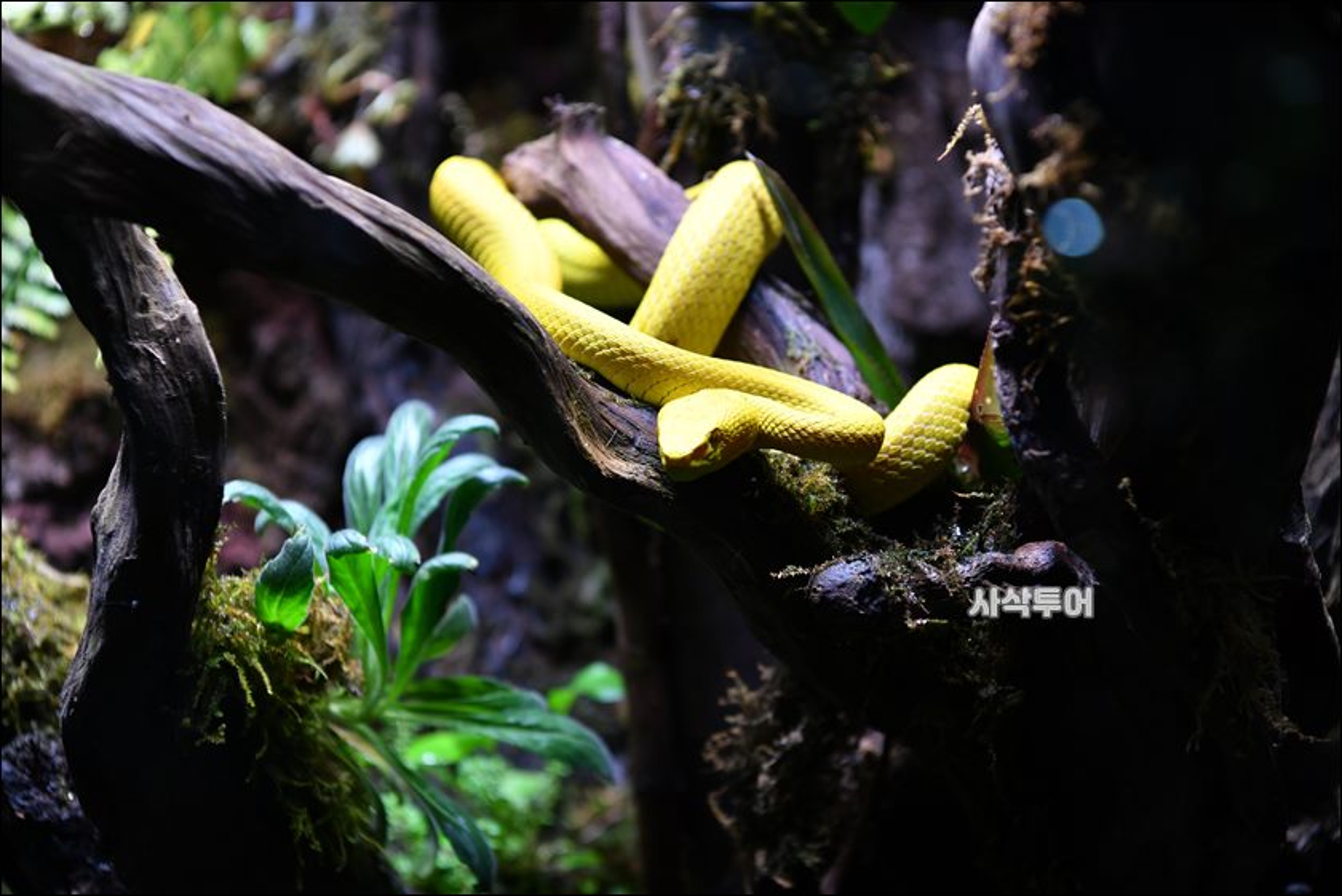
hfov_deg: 28.8
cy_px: 448
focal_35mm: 70
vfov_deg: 19.5
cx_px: 671
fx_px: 2611
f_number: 4.5
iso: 800
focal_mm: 70
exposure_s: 1/80
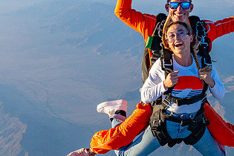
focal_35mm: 70
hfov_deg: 28.4
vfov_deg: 19.4
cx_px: 179
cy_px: 48
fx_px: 455
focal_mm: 24
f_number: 6.3
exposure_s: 1/2000
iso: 800
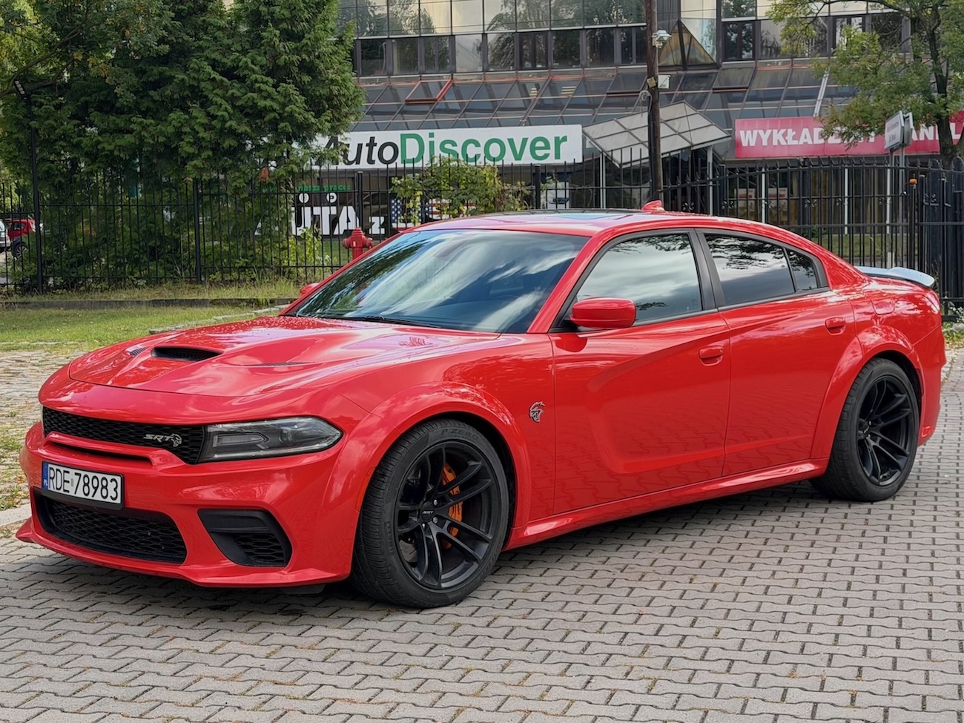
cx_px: 482
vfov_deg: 30.3
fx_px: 1337
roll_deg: +0.7
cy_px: 362
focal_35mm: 48
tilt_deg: -4.4
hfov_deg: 39.7
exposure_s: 1/1055
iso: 64
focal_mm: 6.76
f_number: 1.78
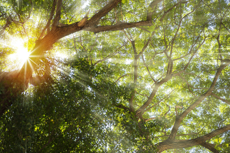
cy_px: 76
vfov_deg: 29.9
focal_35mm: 45
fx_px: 287
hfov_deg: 43.6
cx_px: 115
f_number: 1.8
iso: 200
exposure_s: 1/1000
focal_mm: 45
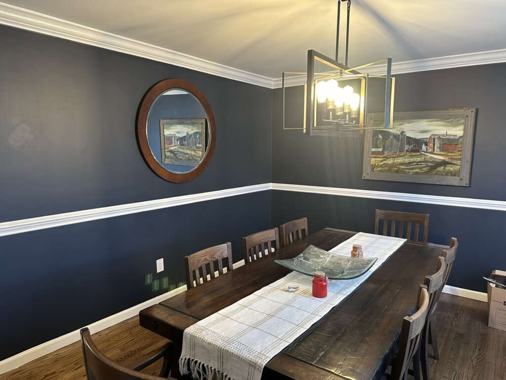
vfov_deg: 56.8
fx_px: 351
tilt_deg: -7.3
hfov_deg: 71.6
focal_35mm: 24
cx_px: 253
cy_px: 190
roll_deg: -0.2
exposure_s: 1/60
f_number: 1.78
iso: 250
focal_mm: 6.86
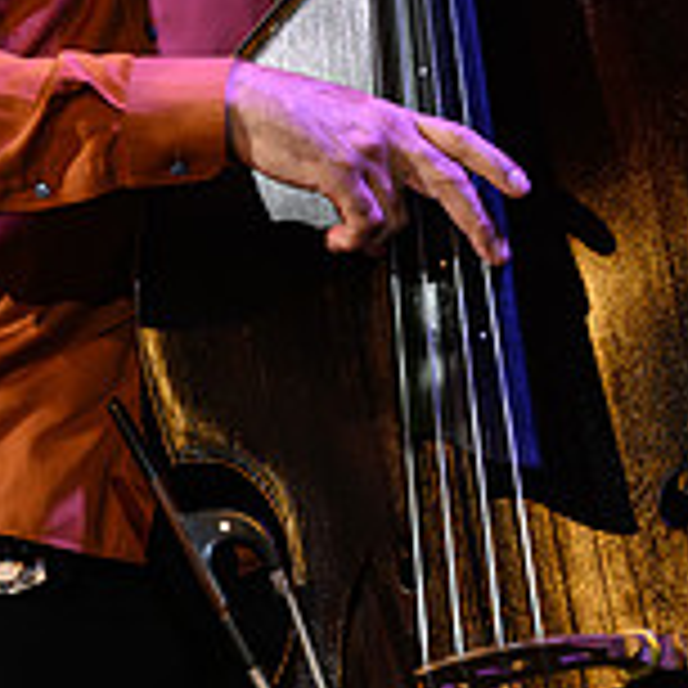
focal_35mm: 374
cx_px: 234
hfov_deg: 4.7
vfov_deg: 4.7
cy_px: -301
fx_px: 8410
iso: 5000
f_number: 4
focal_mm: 150
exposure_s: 1/125
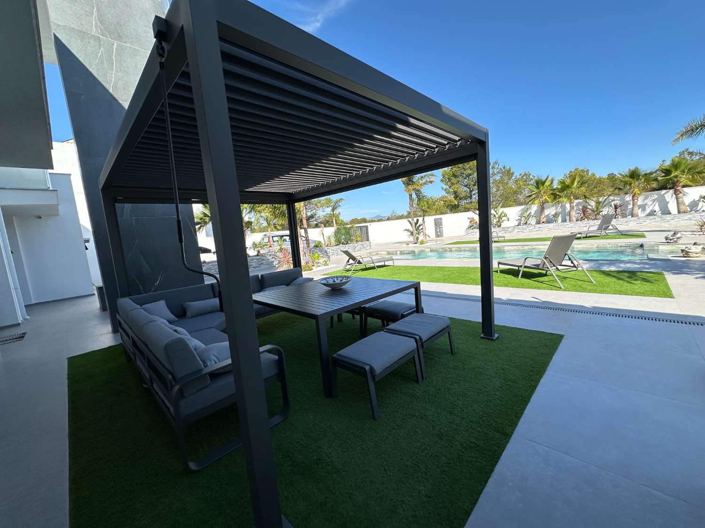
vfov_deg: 85.7
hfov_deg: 102.1
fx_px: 285
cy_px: 264
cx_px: 352
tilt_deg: -6.3
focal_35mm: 14
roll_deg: +5.6
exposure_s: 1/1531
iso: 50
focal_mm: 2.22
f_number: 2.2
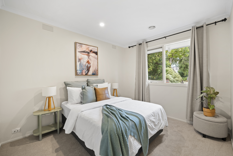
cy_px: 78
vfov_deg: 81.2
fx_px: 91
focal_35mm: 14
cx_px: 116
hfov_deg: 104.3
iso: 400
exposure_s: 1/2
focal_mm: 14
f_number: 7.1
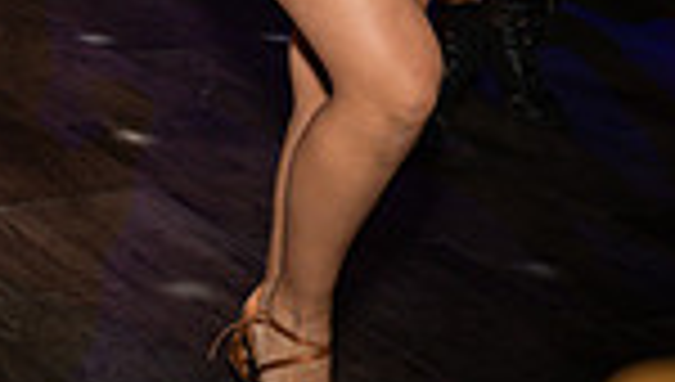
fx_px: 2062
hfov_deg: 17.0
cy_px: -461
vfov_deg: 9.6
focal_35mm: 115
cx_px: -316
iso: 1600
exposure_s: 1/100
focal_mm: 24
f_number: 2.8
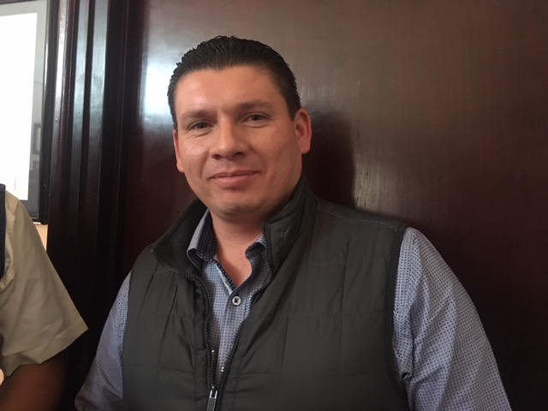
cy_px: 206
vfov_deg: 48.2
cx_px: 274
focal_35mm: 29
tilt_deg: -0.2
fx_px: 459
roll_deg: -3.4
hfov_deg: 61.7
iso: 400
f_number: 2.2
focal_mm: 4.15
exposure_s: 1/15
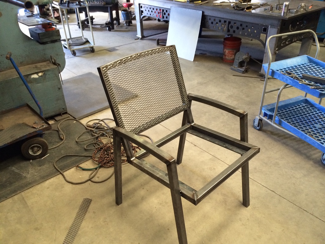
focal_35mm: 30
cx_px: 162
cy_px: 122
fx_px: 282
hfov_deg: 60.0
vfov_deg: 46.8
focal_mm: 4.12
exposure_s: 1/30
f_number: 2.2
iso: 200
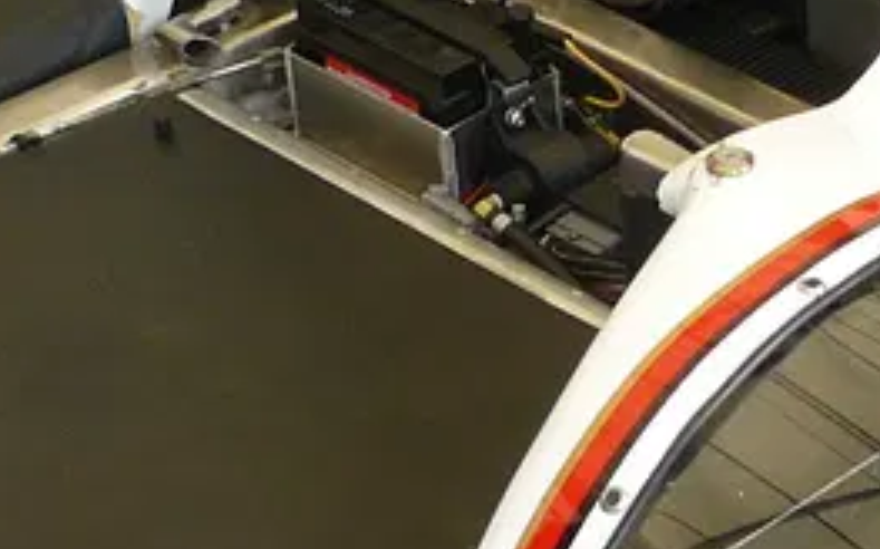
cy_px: 164
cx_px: 810
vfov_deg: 7.5
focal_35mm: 174
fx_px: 4170
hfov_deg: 12.0
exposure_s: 1/100
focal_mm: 6
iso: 100
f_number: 3.6
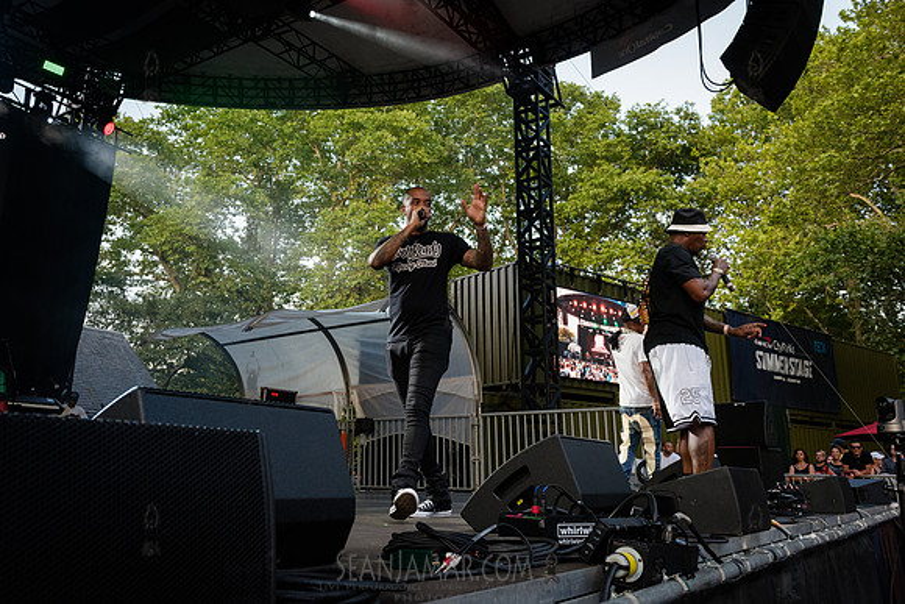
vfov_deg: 42.5
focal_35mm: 31
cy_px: 269
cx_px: 396
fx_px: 776
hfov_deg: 60.3
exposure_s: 1/500
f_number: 4.5
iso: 2000
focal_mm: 27
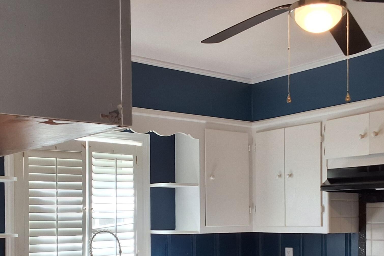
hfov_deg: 34.4
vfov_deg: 22.8
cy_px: 233
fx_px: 619
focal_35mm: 58
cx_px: 215
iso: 50
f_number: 1.9
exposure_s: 1/60
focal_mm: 2.91
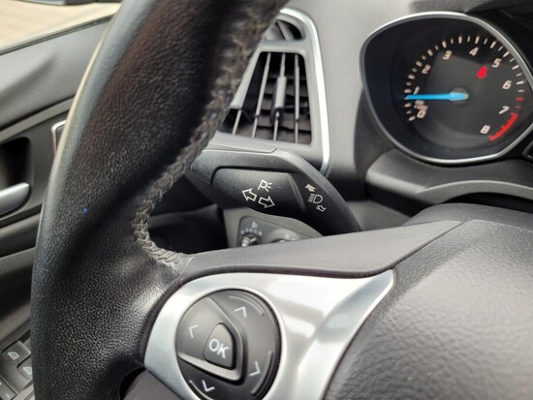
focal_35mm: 26
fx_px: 401
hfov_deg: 67.3
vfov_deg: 53.1
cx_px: 266
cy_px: 200
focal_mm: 5.4
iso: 40
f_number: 1.8
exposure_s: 1/121
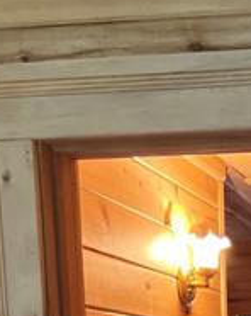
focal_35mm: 105
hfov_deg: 13.9
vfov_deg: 15.8
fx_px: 978
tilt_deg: -9.1
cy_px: 559
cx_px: 355
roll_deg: +1.2
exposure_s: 1/60
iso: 250
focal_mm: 5.7
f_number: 1.5
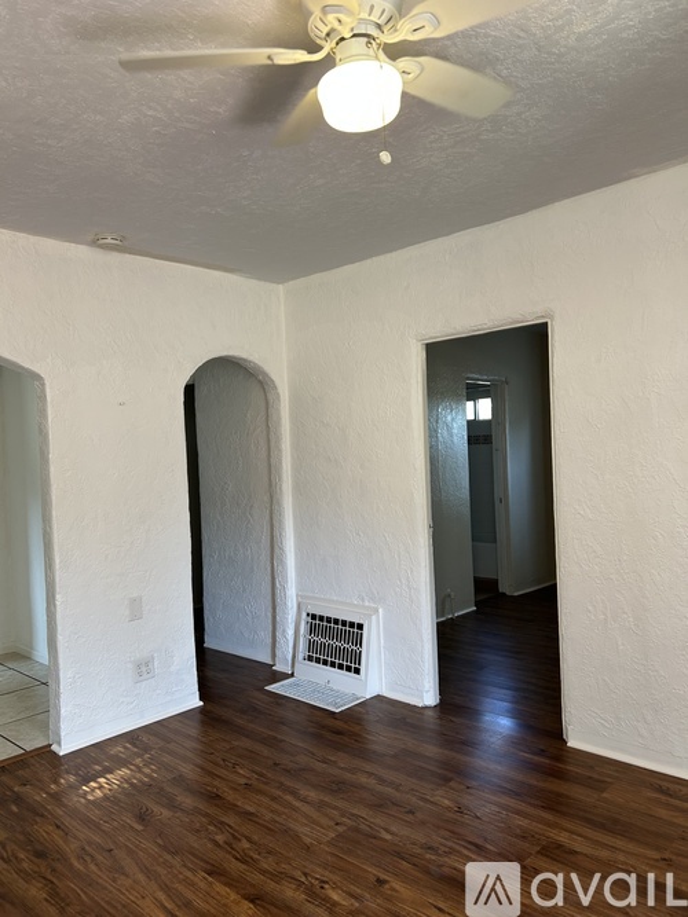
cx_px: 344
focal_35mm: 26
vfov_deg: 67.3
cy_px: 458
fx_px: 689
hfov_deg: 53.0
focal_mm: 5.7
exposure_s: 1/120
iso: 100
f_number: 1.5
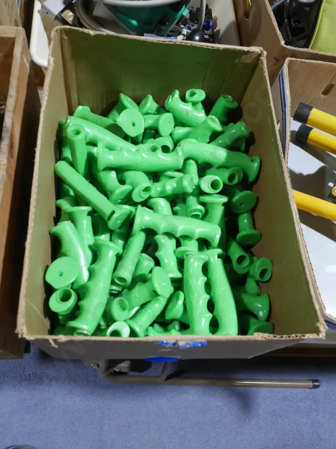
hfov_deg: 49.7
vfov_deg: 63.4
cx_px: 168
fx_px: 362
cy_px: 224
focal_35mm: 28
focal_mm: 14
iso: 2000
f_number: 8
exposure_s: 1/60
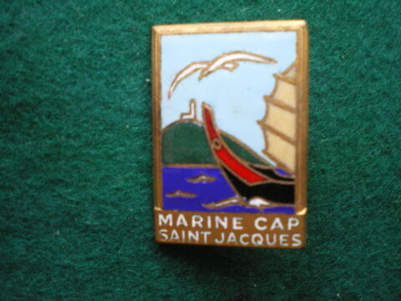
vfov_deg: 37.7
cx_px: 200
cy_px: 150
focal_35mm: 38
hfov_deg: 49.0
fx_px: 440
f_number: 3.1
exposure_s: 1/15
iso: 400
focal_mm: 6.3
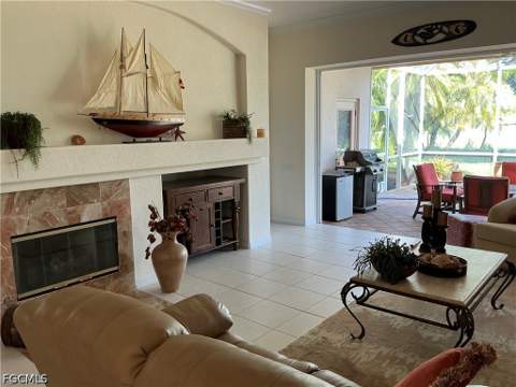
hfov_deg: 63.4
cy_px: 194
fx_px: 417
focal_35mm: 28
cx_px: 258
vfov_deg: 49.7
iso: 40
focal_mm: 3
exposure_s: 1/60
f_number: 1.8
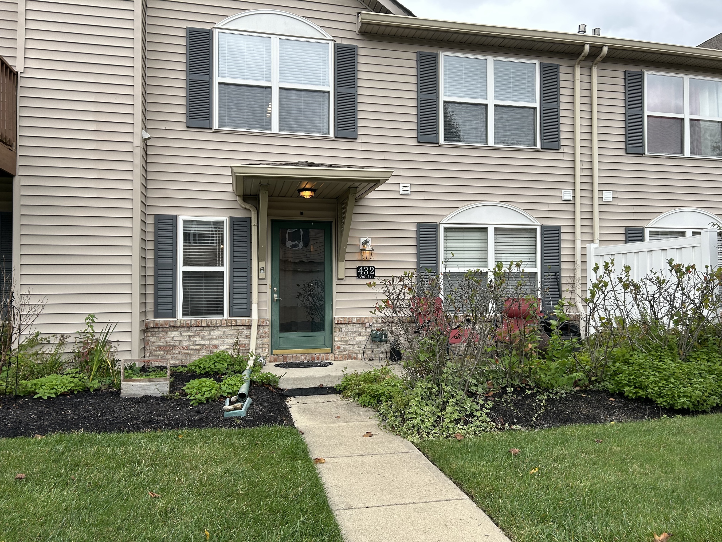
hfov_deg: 67.3
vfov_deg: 53.1
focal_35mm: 26
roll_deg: +0.9
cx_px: 361
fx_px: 542
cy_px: 271
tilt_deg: +1.6
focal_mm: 5.7
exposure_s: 1/567
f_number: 1.5
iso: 50
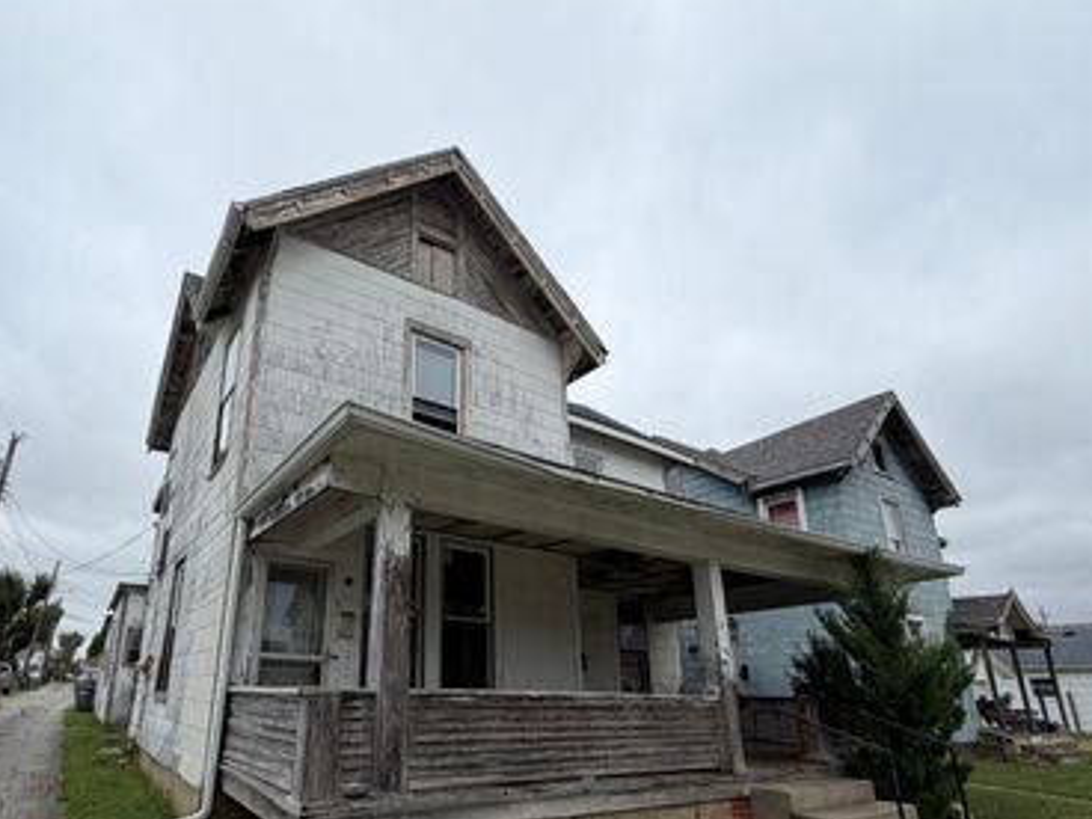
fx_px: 599
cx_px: 430
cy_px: 521
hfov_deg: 83.5
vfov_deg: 67.4
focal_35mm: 19
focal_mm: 2.22
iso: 25
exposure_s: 1/770
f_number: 2.2
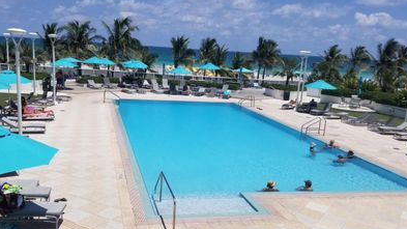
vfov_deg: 32.6
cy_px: 152
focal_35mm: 36
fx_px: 388
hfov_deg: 55.3
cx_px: 191
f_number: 1.7
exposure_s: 1/5840
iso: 50
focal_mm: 4.25
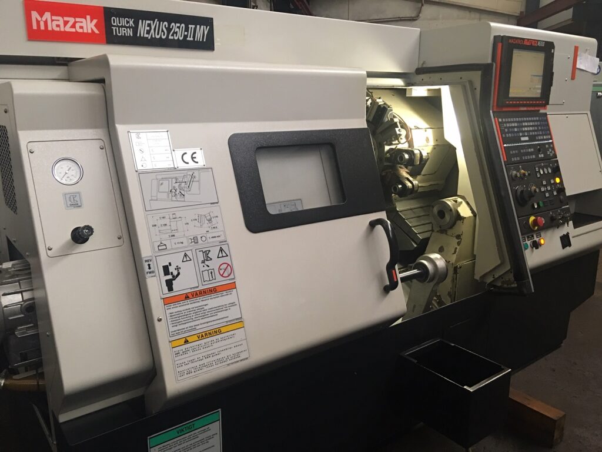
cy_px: 226
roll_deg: +0.4
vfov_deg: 48.2
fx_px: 504
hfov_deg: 61.7
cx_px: 301
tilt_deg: -13.1
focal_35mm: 29
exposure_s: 1/17
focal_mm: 4.15
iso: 125
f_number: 2.2
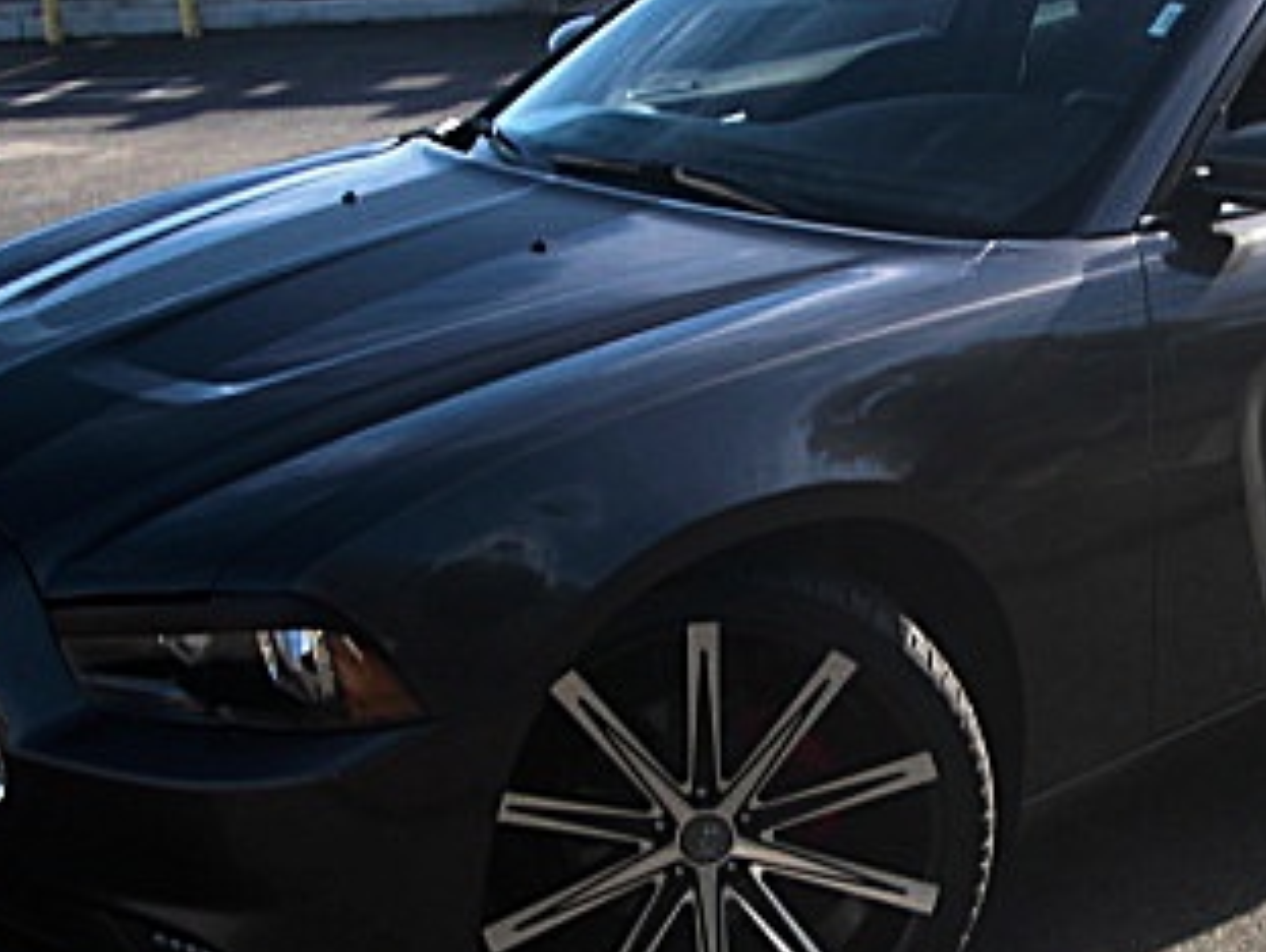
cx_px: 985
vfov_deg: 19.9
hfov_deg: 25.9
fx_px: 2710
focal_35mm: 74
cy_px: 484
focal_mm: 6.3
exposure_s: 1/250
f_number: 2.8
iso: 50
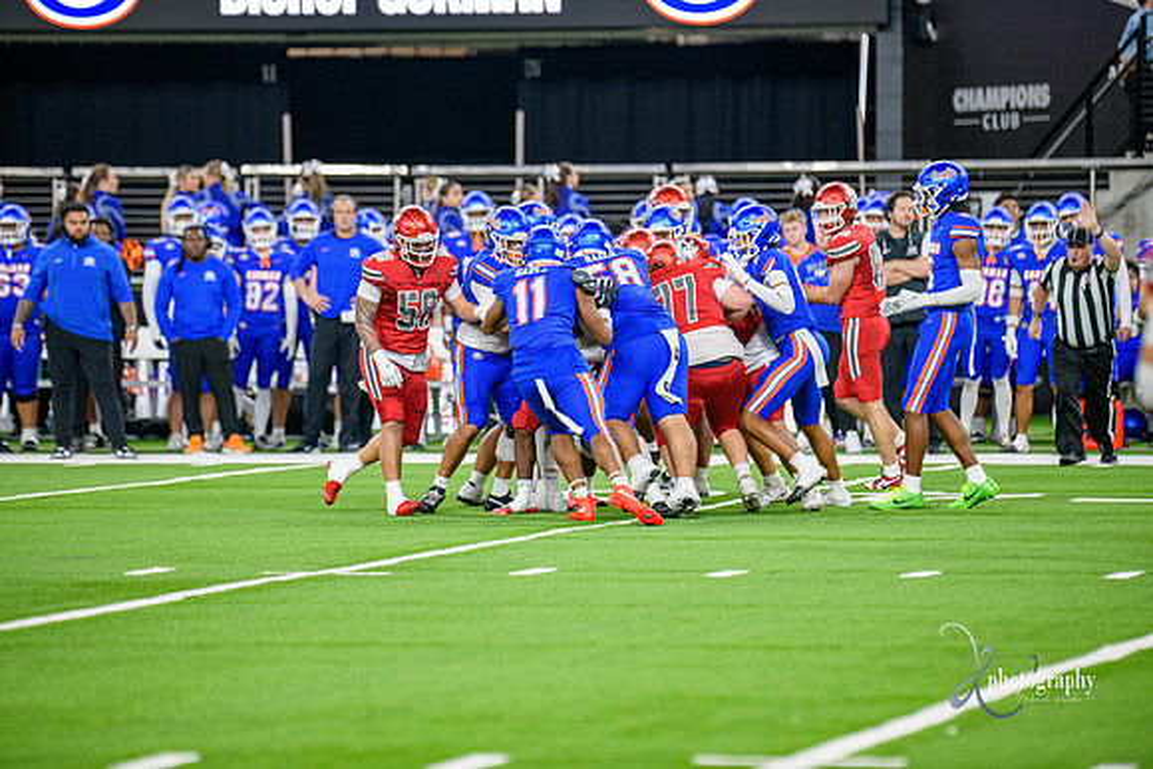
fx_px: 7688
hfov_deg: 8.6
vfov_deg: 5.7
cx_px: 576
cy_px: 384
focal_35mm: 240
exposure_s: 1/400
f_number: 2.8
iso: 1000
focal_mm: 240
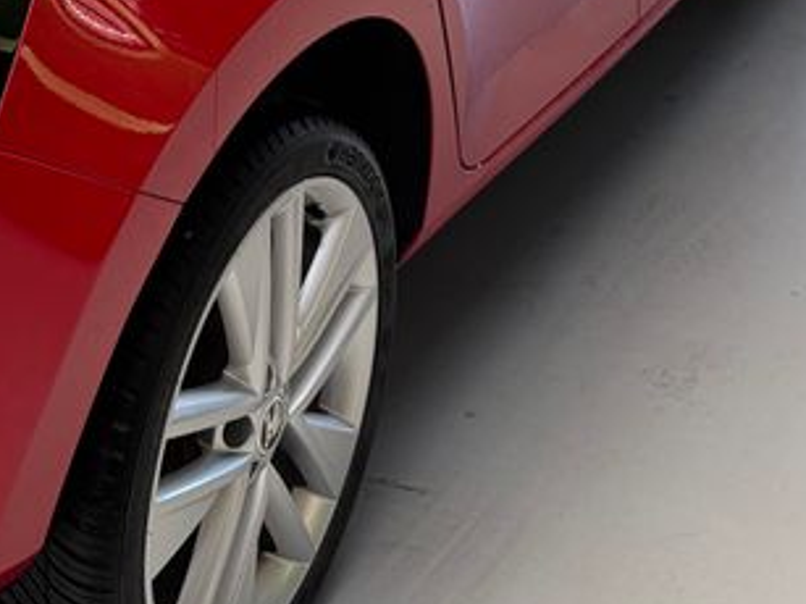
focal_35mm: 80
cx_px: -50
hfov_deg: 23.2
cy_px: -118
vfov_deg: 17.6
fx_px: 1862
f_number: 1.78
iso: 200
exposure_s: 1/104
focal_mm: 6.76
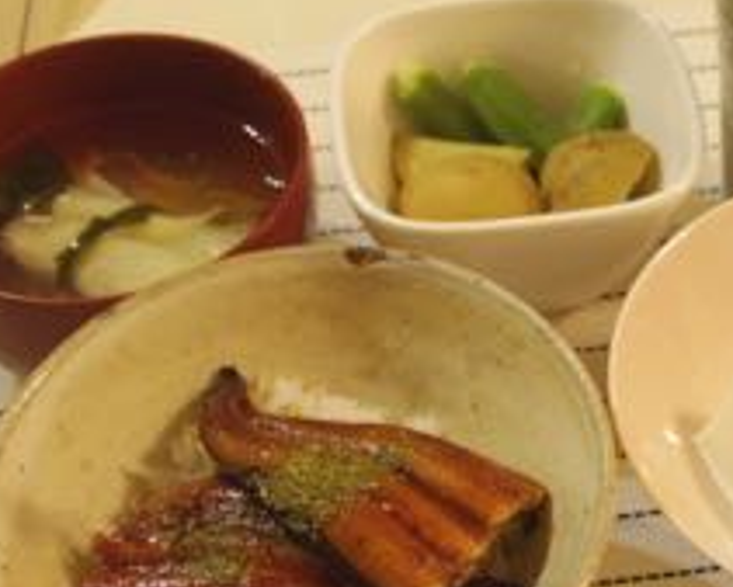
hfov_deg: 24.9
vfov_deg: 20.2
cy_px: 332
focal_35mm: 76
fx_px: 1650
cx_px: 521
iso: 1600
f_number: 2.5
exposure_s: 1/125
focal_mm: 8.5
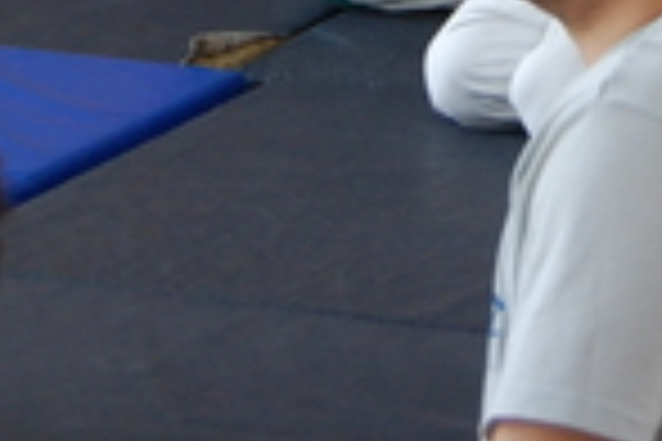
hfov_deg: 7.9
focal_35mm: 261
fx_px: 4799
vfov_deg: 5.2
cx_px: 648
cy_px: -482
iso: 400
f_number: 5
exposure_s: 1/50
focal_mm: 40
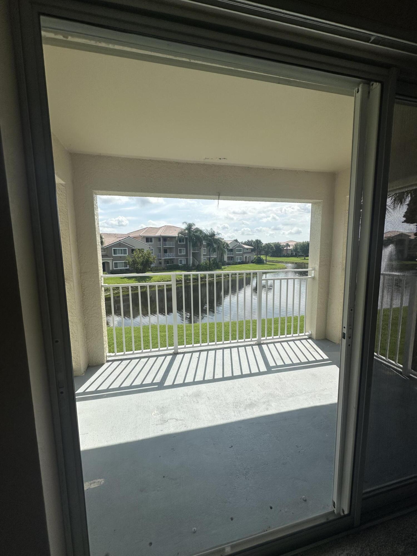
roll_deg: +0.0
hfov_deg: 85.7
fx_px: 225
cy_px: 278
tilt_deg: -6.7
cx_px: 208
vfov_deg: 102.1
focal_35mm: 14
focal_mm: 2.22
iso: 50
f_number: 2.2
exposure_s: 1/3401
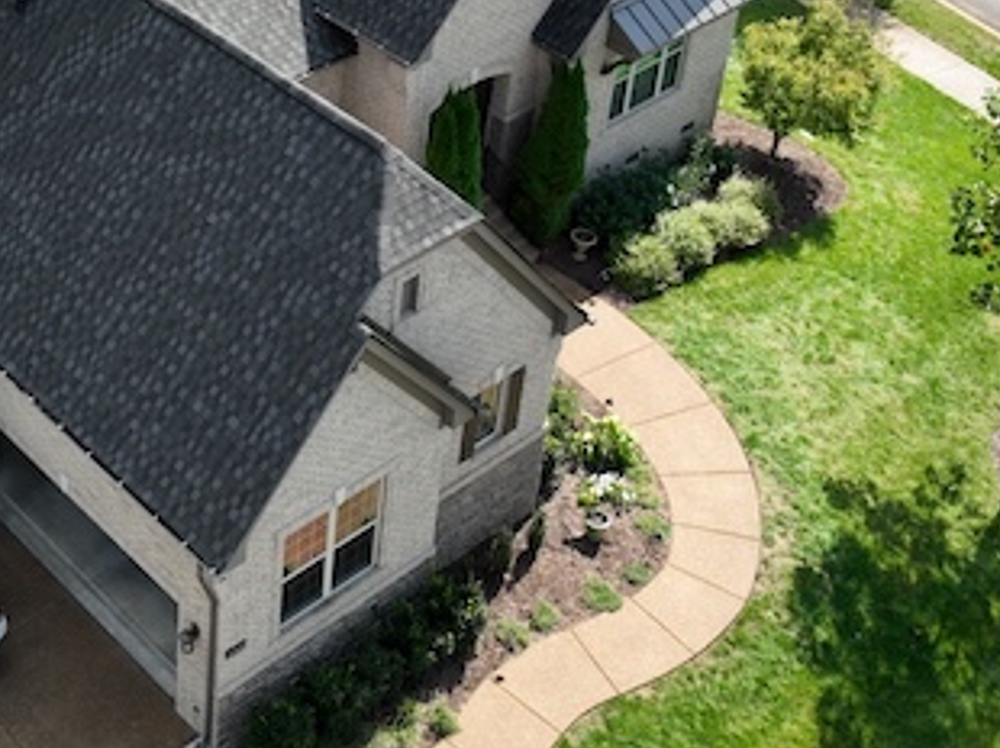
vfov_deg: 23.0
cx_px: 106
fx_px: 1790
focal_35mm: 62
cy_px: 63
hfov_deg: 29.9
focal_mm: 12.29
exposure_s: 1/800
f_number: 2.8
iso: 100
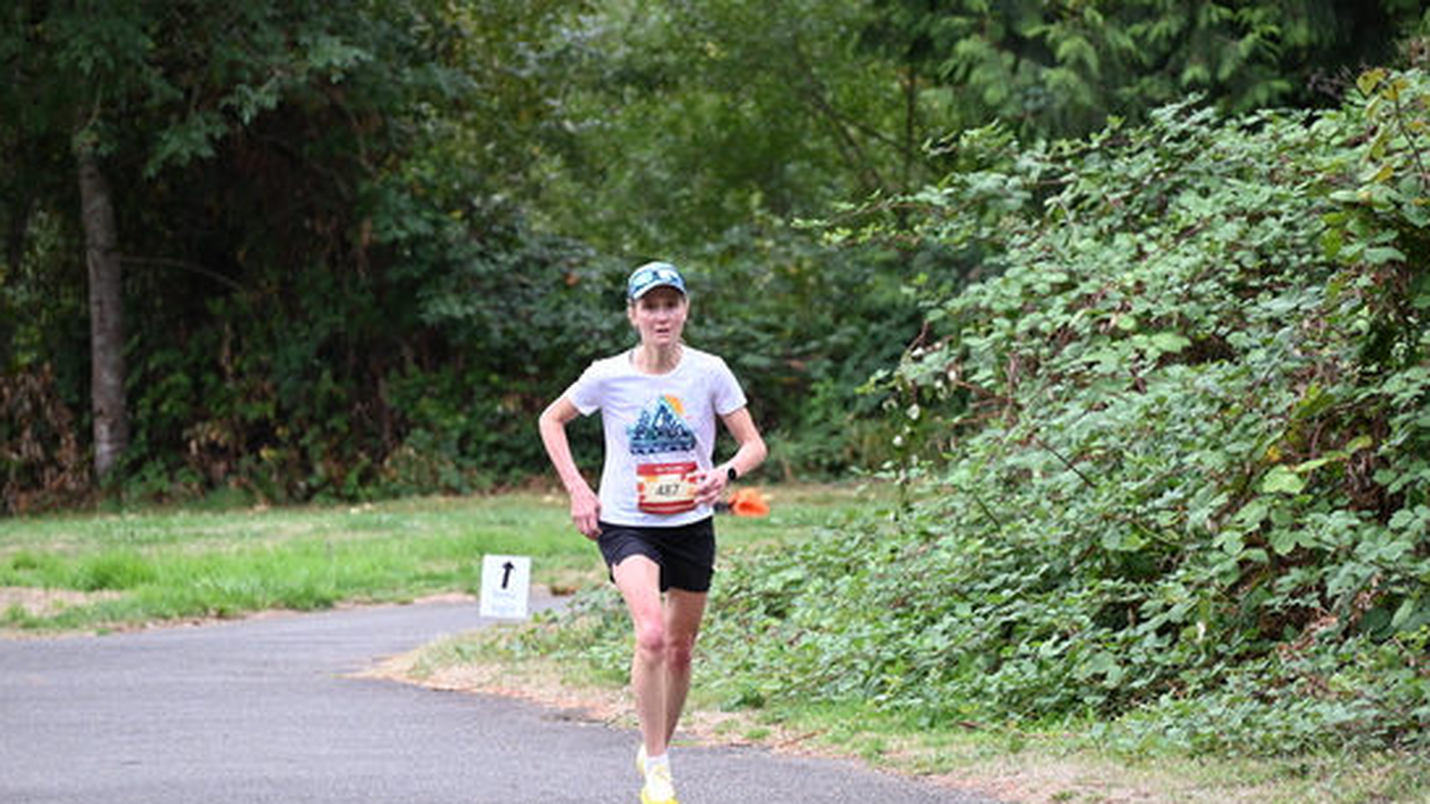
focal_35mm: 211
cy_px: 439
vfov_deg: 5.8
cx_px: 715
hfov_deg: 10.2
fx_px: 8000
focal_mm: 200
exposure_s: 1/250
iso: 1400
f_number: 6.3
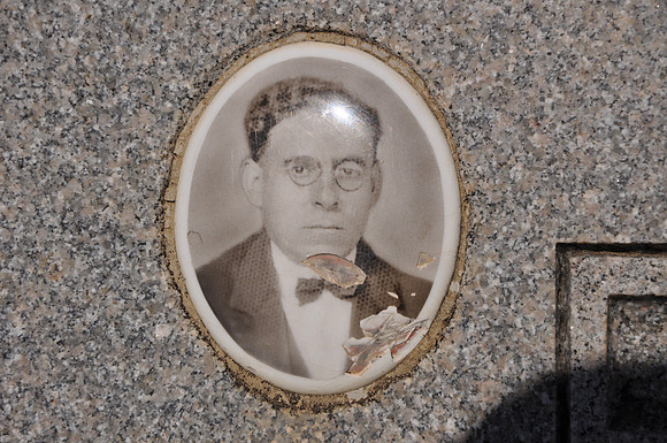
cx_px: 334
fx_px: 2914
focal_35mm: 158
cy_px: 222
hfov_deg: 13.1
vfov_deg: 8.7
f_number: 11
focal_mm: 105
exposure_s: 1/500
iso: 200
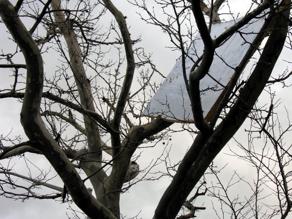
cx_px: 161
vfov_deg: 17.0
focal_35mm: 87
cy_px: 105
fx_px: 734
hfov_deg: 22.5
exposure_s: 1/59
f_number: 3.8
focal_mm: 19.8
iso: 50
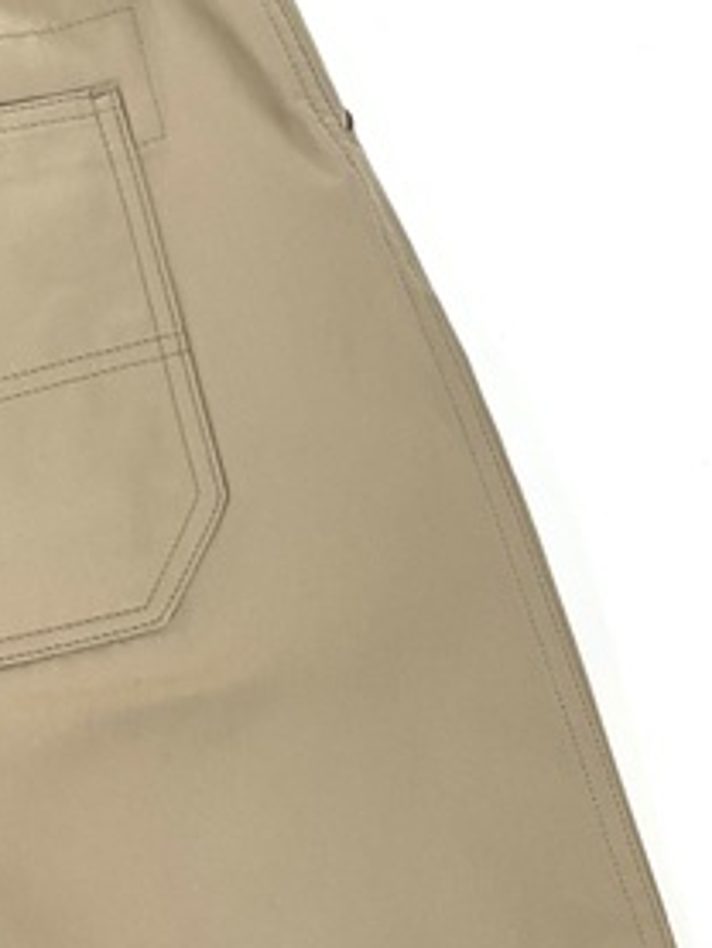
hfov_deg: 20.7
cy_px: 291
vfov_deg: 28.7
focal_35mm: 67
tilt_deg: -84.3
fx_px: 1836
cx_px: -103
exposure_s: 1/120
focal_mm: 3
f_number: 1.8
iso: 20
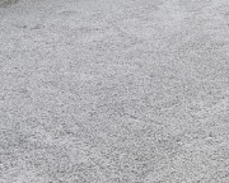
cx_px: 572
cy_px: -245
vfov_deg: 12.7
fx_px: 651
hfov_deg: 13.5
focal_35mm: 96
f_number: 8
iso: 400
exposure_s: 1/50
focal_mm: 16
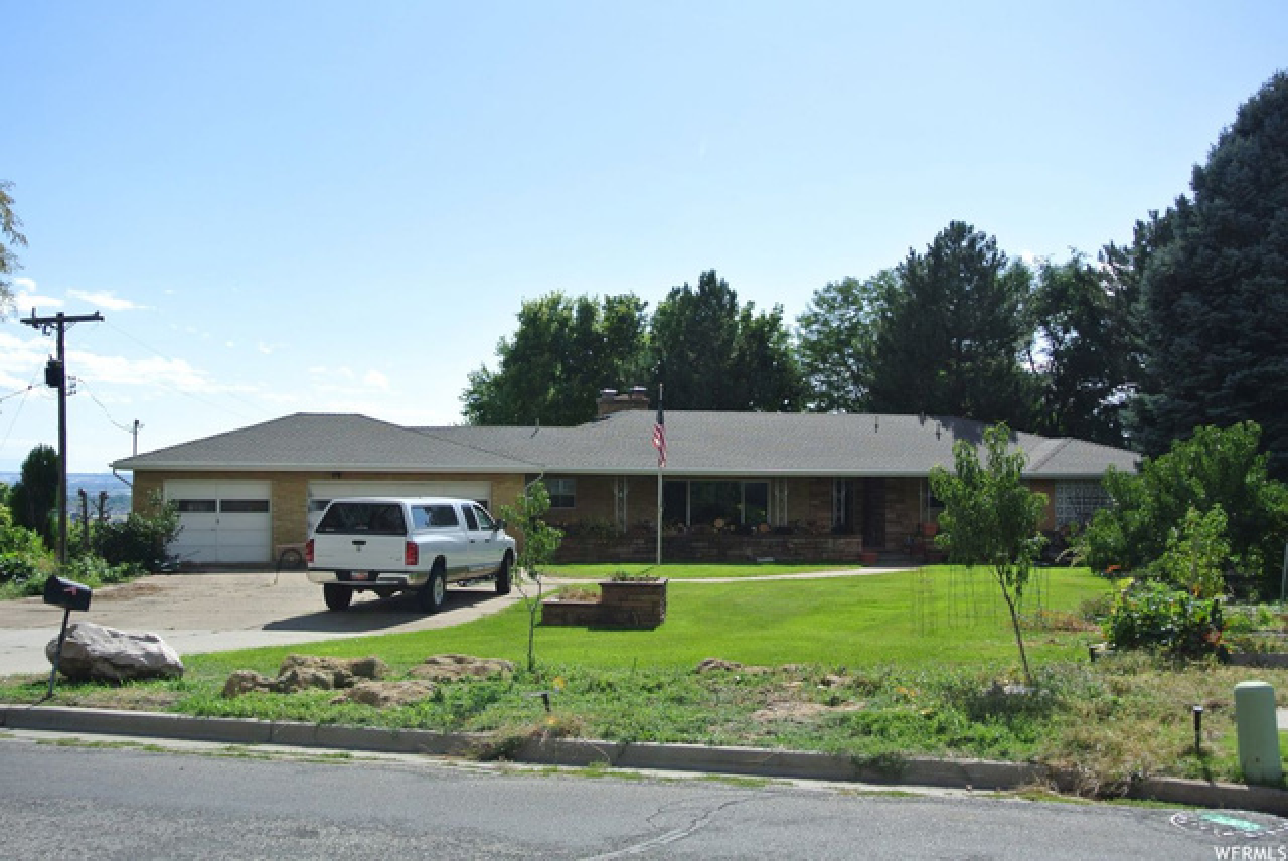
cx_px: 644
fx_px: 1432
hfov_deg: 48.4
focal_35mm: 40
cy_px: 430
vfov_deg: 33.5
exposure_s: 1/800
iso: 100
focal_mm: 15.1
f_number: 5
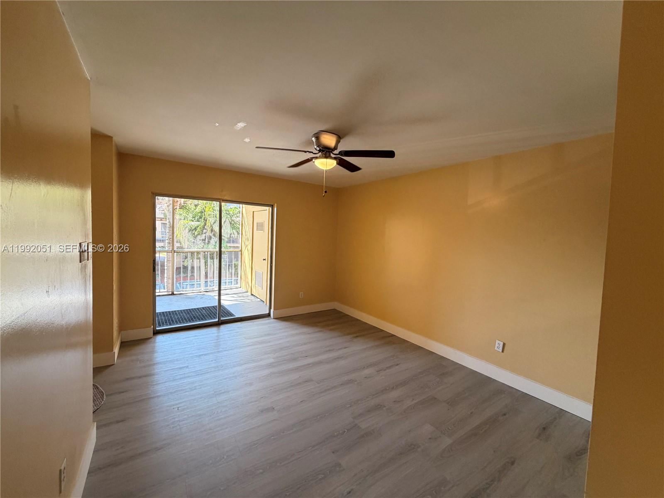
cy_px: 249
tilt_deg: -5.1
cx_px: 332
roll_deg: -2.6
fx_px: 269
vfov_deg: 85.7
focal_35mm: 14
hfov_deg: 102.1
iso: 160
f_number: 2.2
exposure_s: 1/120
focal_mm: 2.22
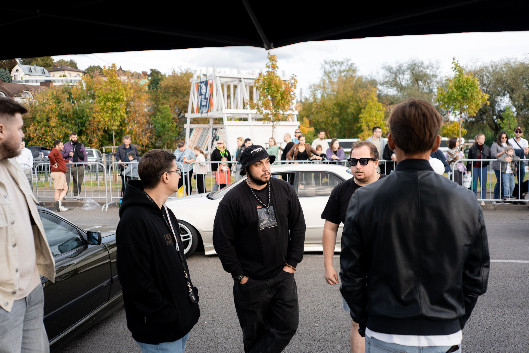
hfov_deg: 54.4
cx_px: 264
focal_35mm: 35
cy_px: 176
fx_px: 514
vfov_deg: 37.9
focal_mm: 35
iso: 100
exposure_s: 1/320
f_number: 3.2
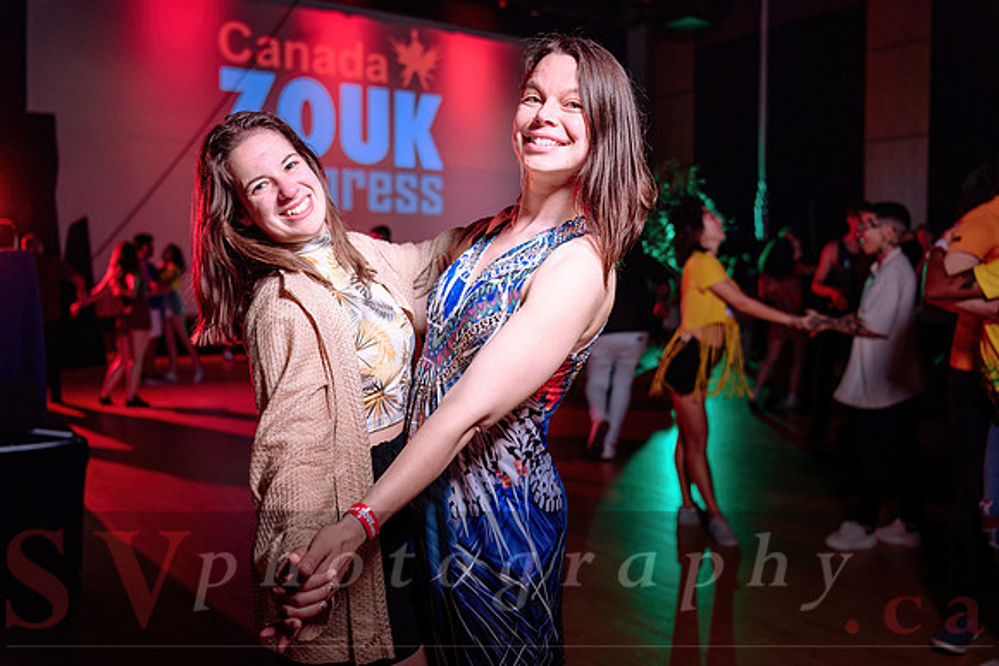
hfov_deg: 55.1
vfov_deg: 38.4
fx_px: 957
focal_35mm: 34
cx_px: 500
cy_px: 307
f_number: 2.8
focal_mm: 32
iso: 800
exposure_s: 1/125
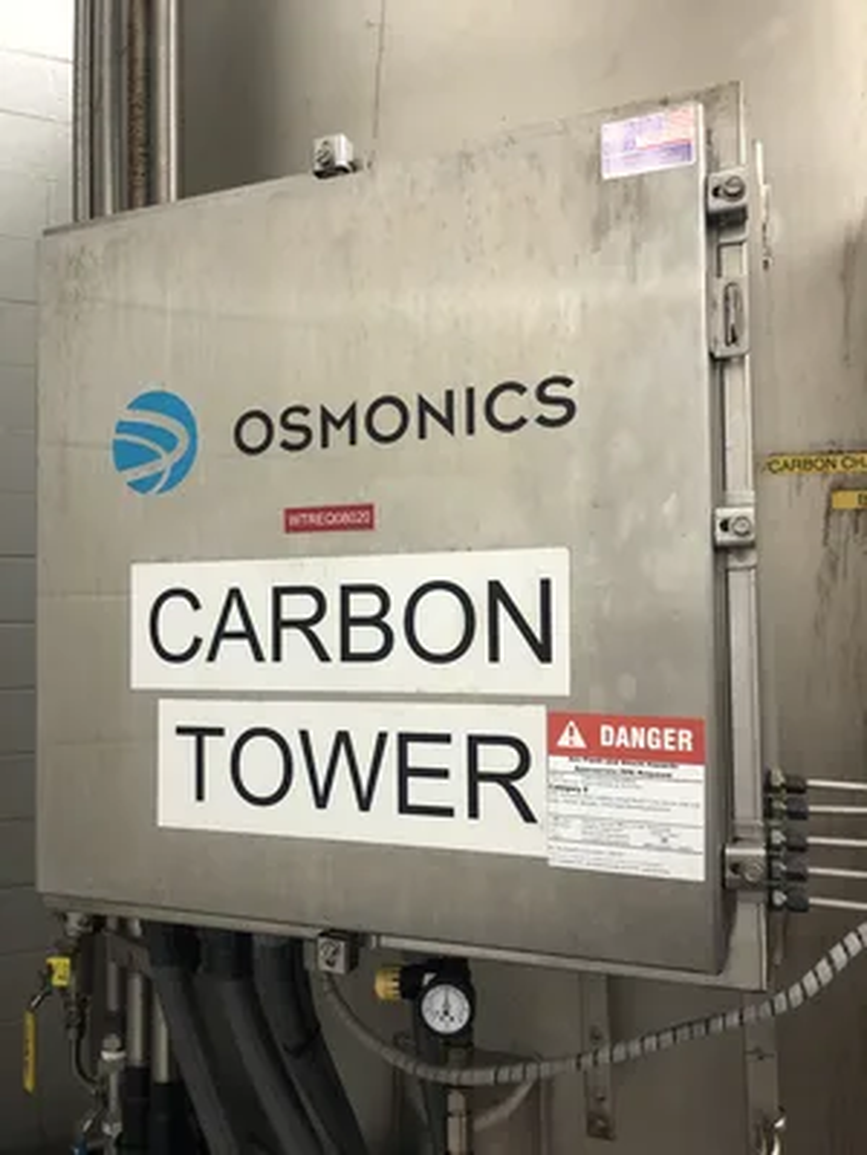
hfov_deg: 49.7
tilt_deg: +1.3
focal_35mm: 28
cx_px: 434
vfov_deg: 63.4
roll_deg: -0.3
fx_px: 935
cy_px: 578
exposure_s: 1/15
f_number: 1.8
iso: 50
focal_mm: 3.99
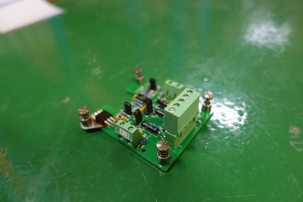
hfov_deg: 73.7
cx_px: 152
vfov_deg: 53.1
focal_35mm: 24
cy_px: 101
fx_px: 202
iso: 640
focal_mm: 8.8
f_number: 1.8
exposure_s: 1/30
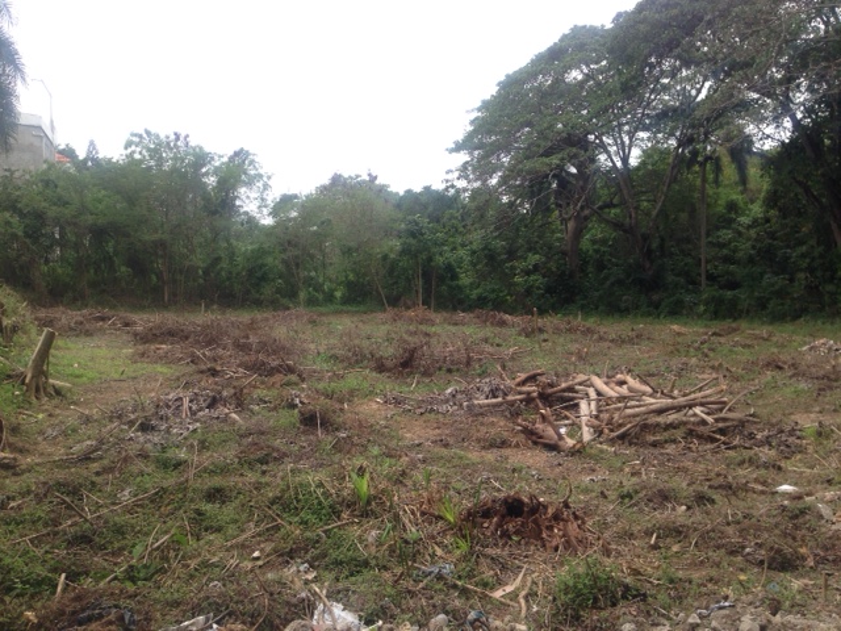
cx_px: 420
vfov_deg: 42.9
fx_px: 802
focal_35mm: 33
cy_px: 316
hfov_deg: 55.4
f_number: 2.4
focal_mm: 4.12
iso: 50
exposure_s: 1/596
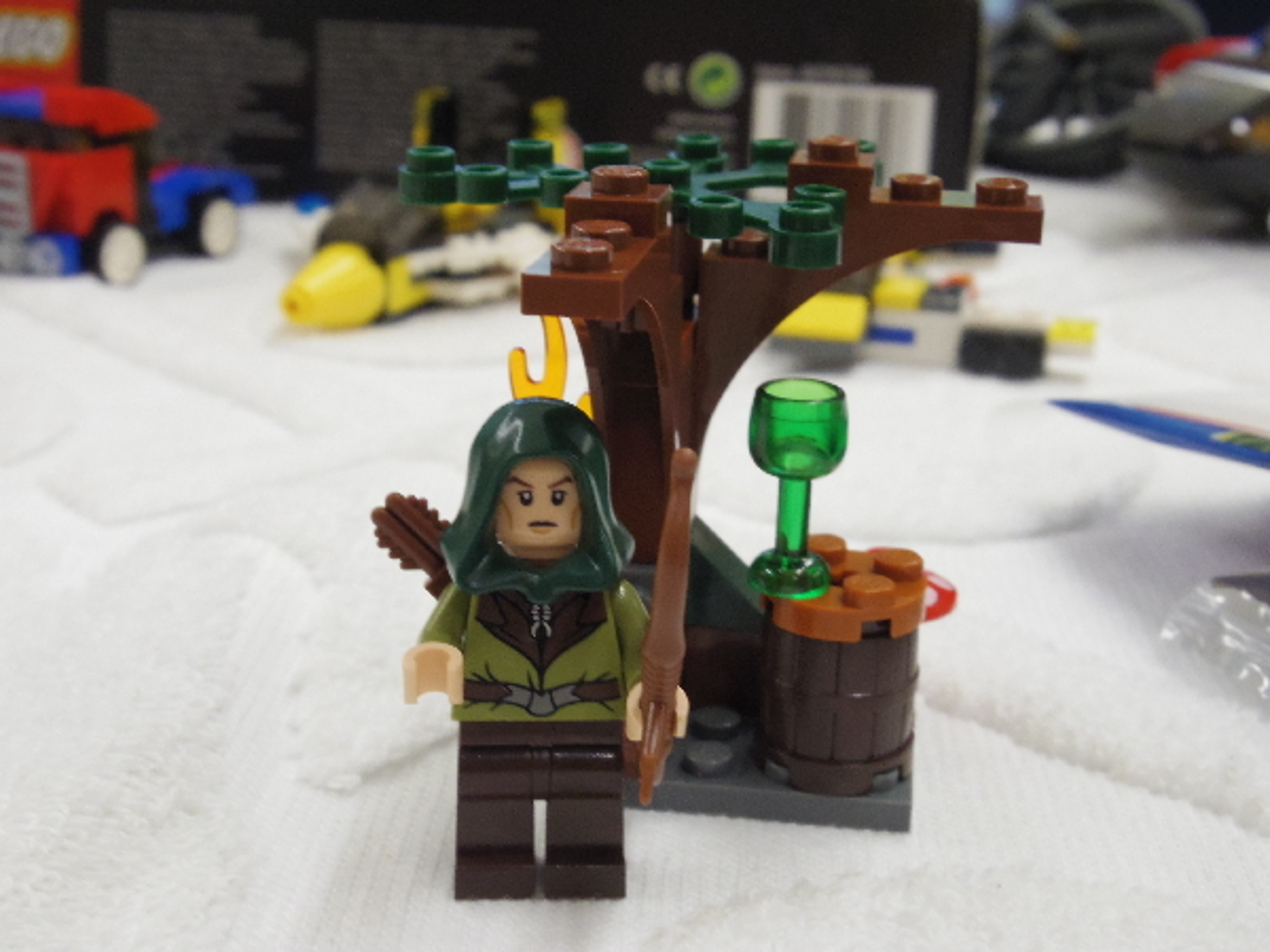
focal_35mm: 51
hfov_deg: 37.5
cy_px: 476
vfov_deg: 28.6
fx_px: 1871
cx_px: 635
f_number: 4.5
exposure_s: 1/80
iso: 640
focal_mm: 9.3
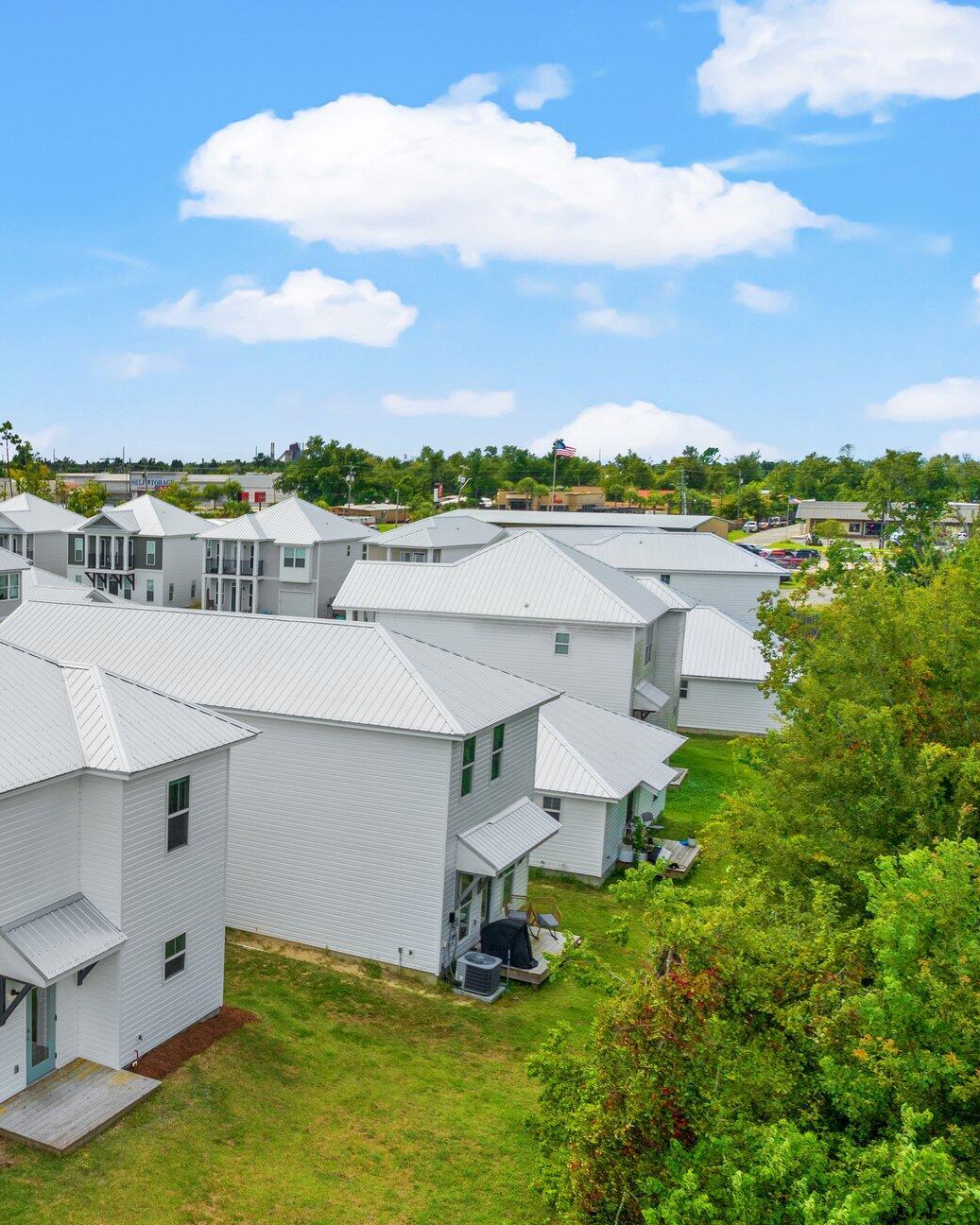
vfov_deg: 48.9
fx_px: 1341
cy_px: 709
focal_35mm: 37
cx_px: 75
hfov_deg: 37.2
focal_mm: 12.29
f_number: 4
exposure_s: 1/500
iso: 100
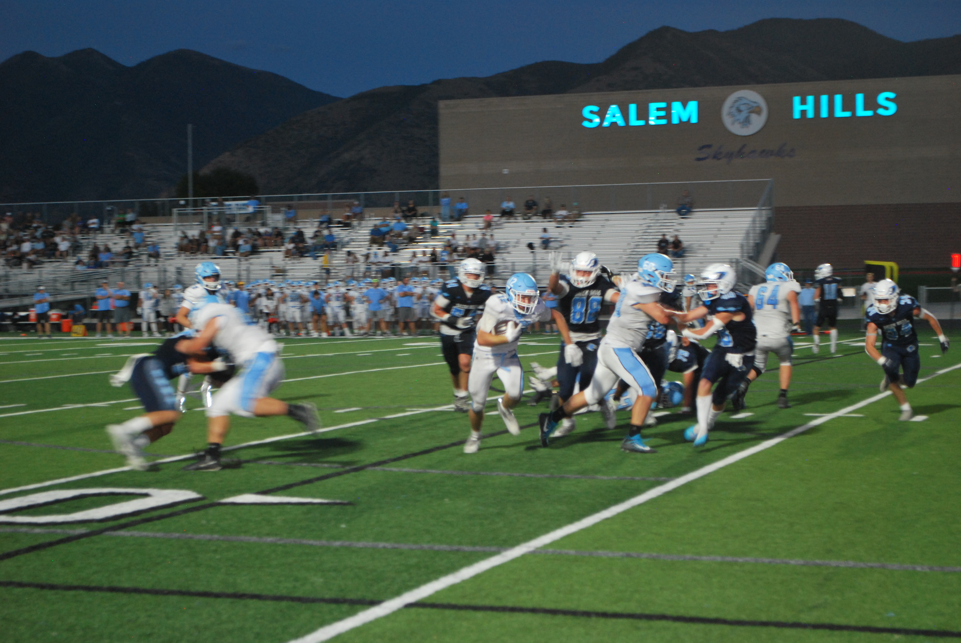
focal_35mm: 69
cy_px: 322
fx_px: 1844
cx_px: 480
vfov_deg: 19.8
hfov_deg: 29.2
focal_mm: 46
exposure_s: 1/60
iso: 640
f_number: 5.3
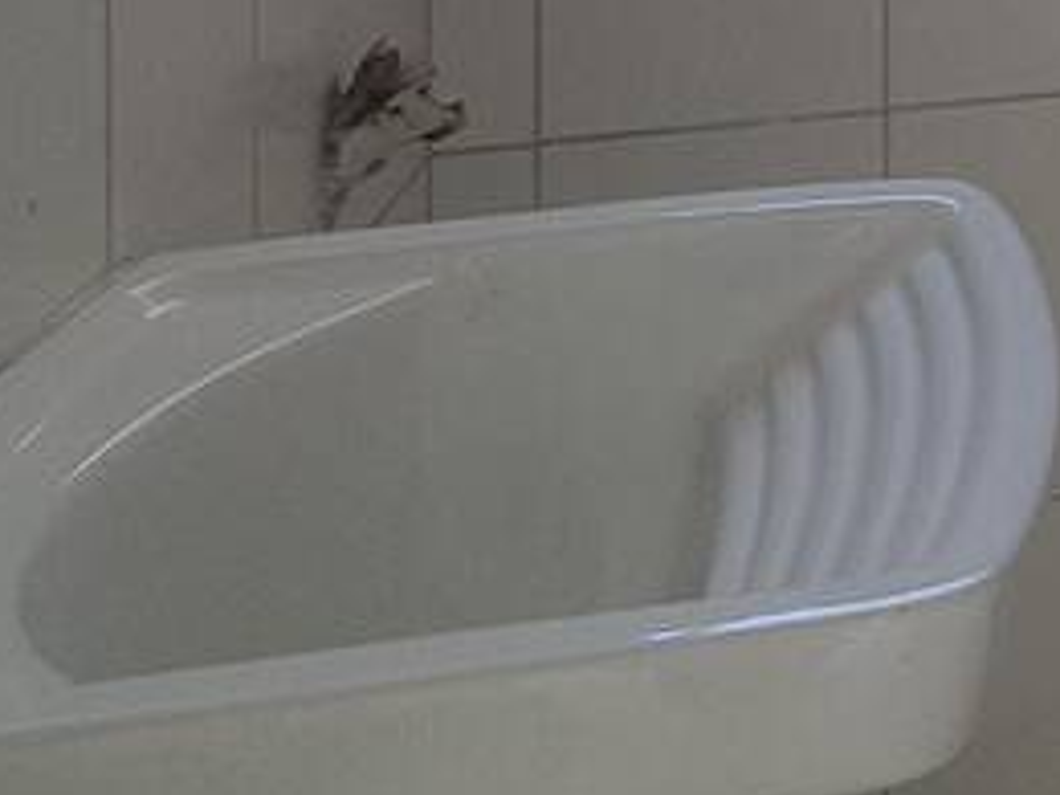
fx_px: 2205
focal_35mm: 72
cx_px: 1802
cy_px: -575
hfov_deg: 20.7
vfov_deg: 17.2
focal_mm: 1.8
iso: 50
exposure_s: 1/60
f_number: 2.2
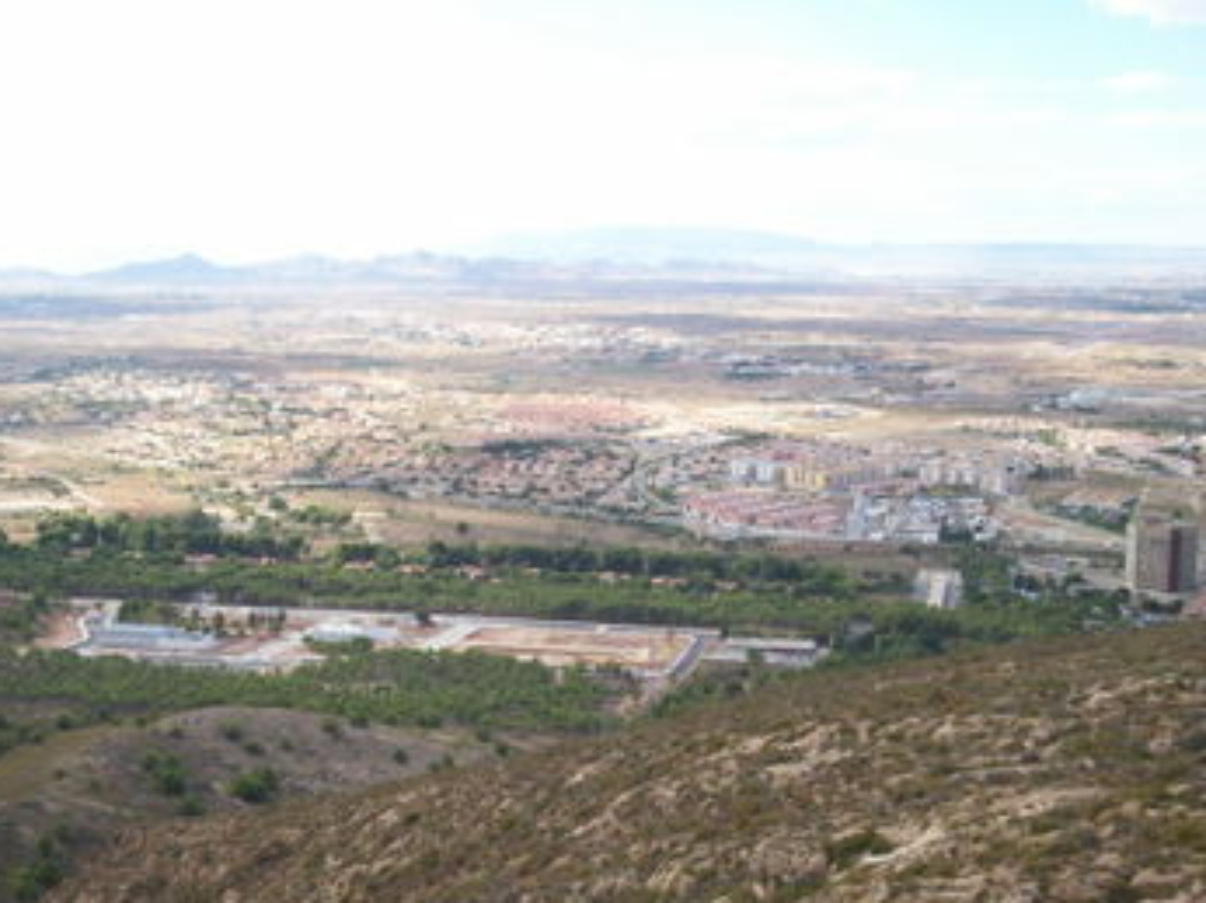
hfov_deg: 38.1
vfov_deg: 29.0
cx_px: 481
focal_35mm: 50
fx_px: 1741
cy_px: 537
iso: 100
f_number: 4.5
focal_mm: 5.9
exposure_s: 1/264
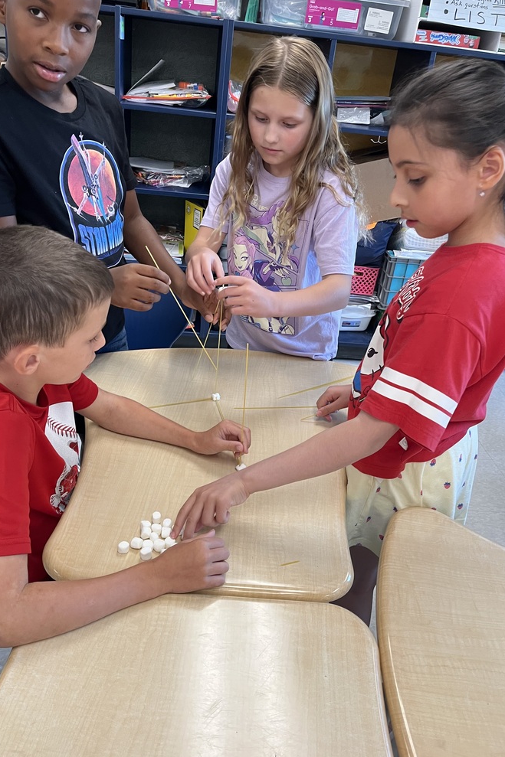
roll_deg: -6.7
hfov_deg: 46.4
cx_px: 240
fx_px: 589
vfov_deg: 65.5
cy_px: 367
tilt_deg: -25.7
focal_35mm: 28
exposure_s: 1/60
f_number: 1.6
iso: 125
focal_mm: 5.1
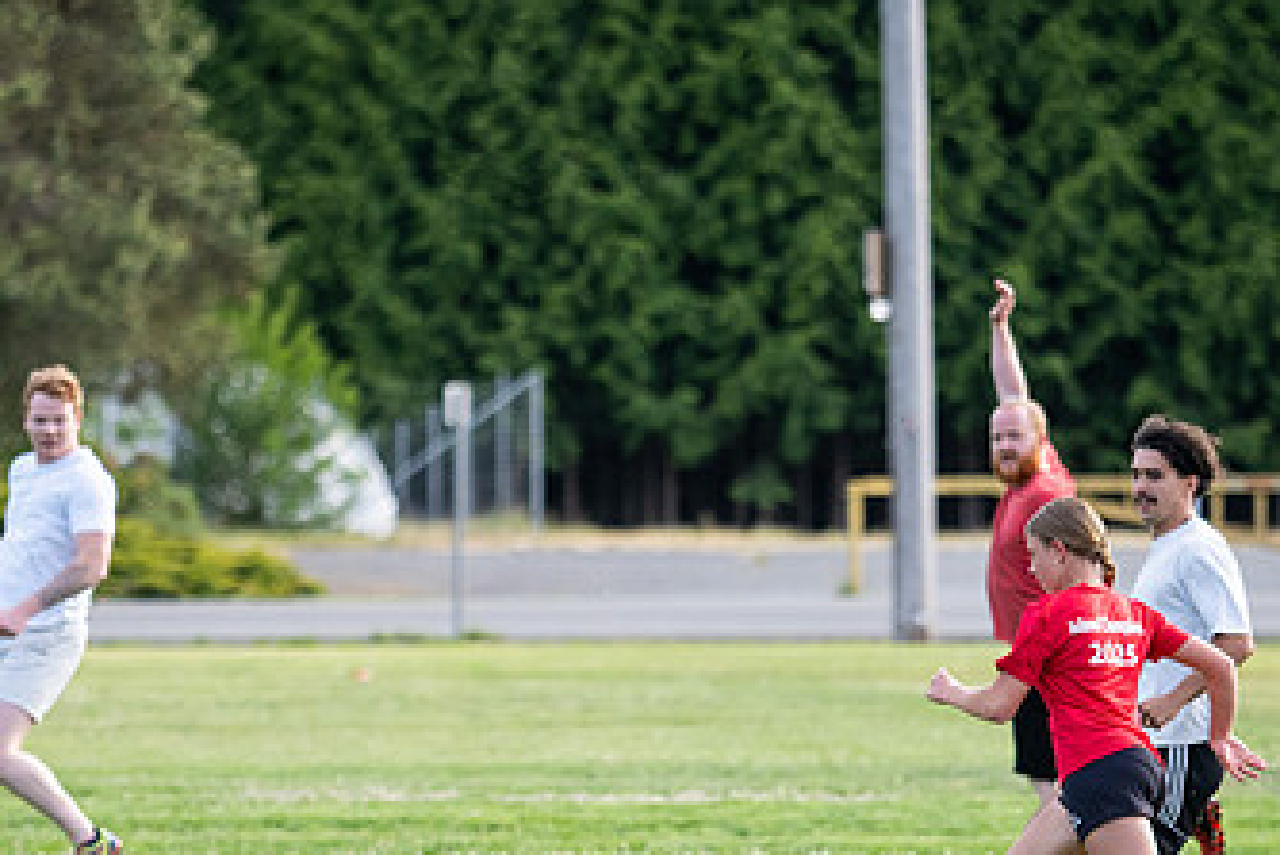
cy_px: 813
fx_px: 19492
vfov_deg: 2.5
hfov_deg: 3.8
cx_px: 681
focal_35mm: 548
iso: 320
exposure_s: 1/1250
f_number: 2.8
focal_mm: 150
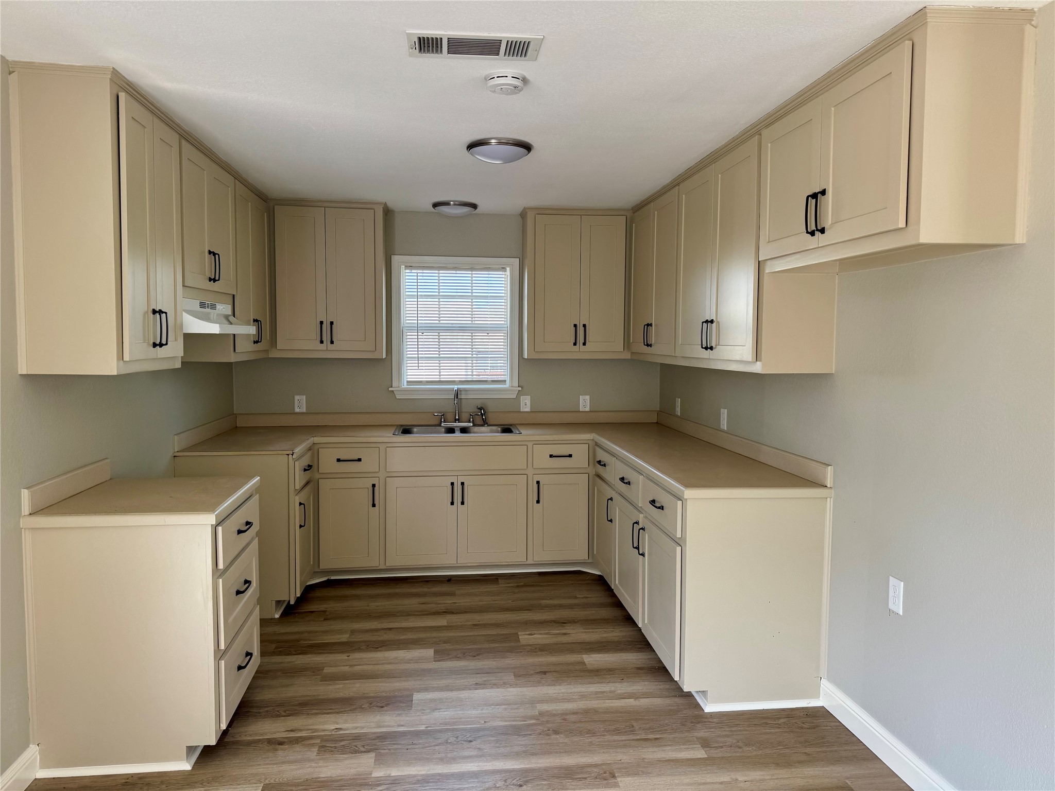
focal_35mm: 24
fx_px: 731
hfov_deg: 71.6
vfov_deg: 56.8
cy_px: 396
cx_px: 528
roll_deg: -0.4
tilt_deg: -4.6
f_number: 1.78
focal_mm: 6.76
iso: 80
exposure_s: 1/169
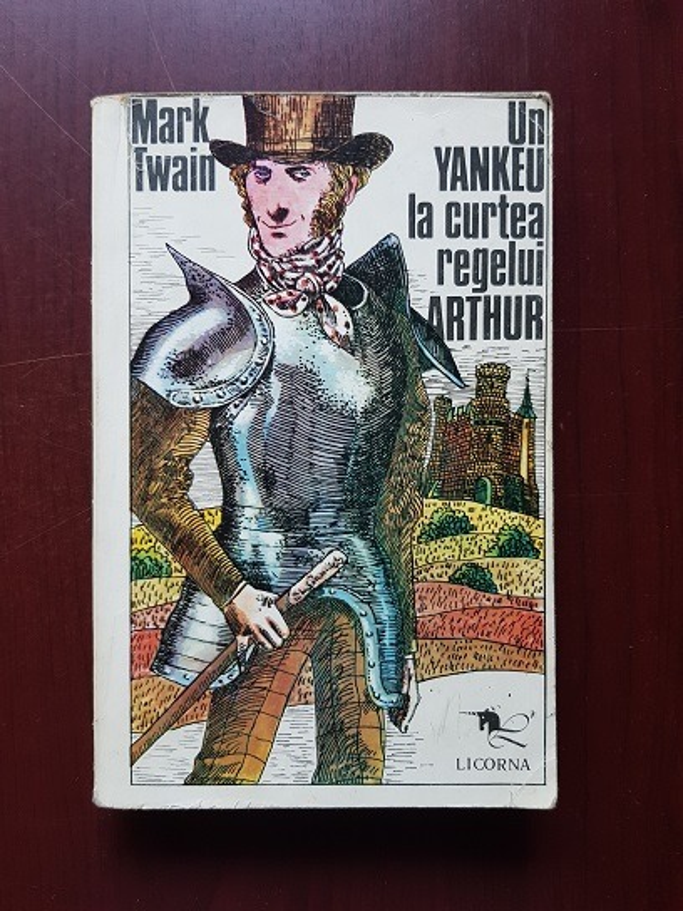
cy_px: 456
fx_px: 684
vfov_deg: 67.3
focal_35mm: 26
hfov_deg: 53.1
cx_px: 342
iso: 200
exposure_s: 1/21
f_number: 1.7
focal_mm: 4.3
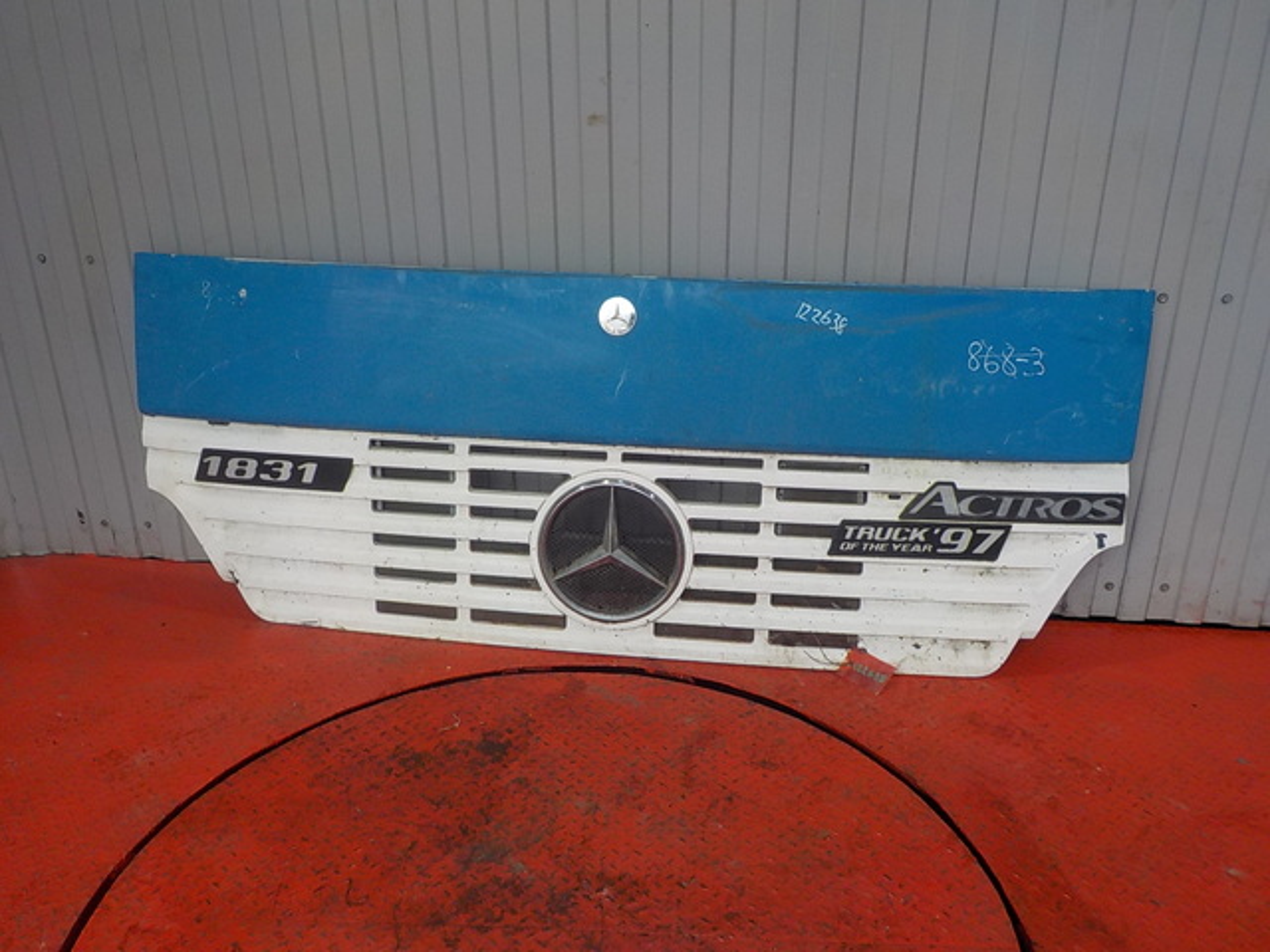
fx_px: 1101
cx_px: 635
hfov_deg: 60.0
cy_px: 476
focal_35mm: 30
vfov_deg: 46.8
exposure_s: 1/80
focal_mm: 4.1
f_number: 3.3
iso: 125
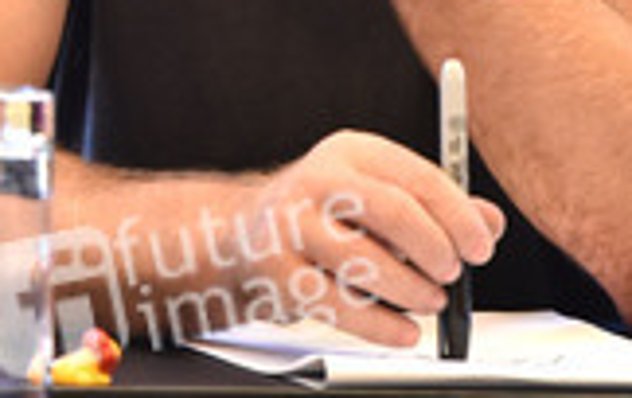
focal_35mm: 903
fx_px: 15586
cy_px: -300
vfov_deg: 1.5
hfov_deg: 2.3
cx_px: 293
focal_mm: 360
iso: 6400
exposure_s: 1/80
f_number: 5.6
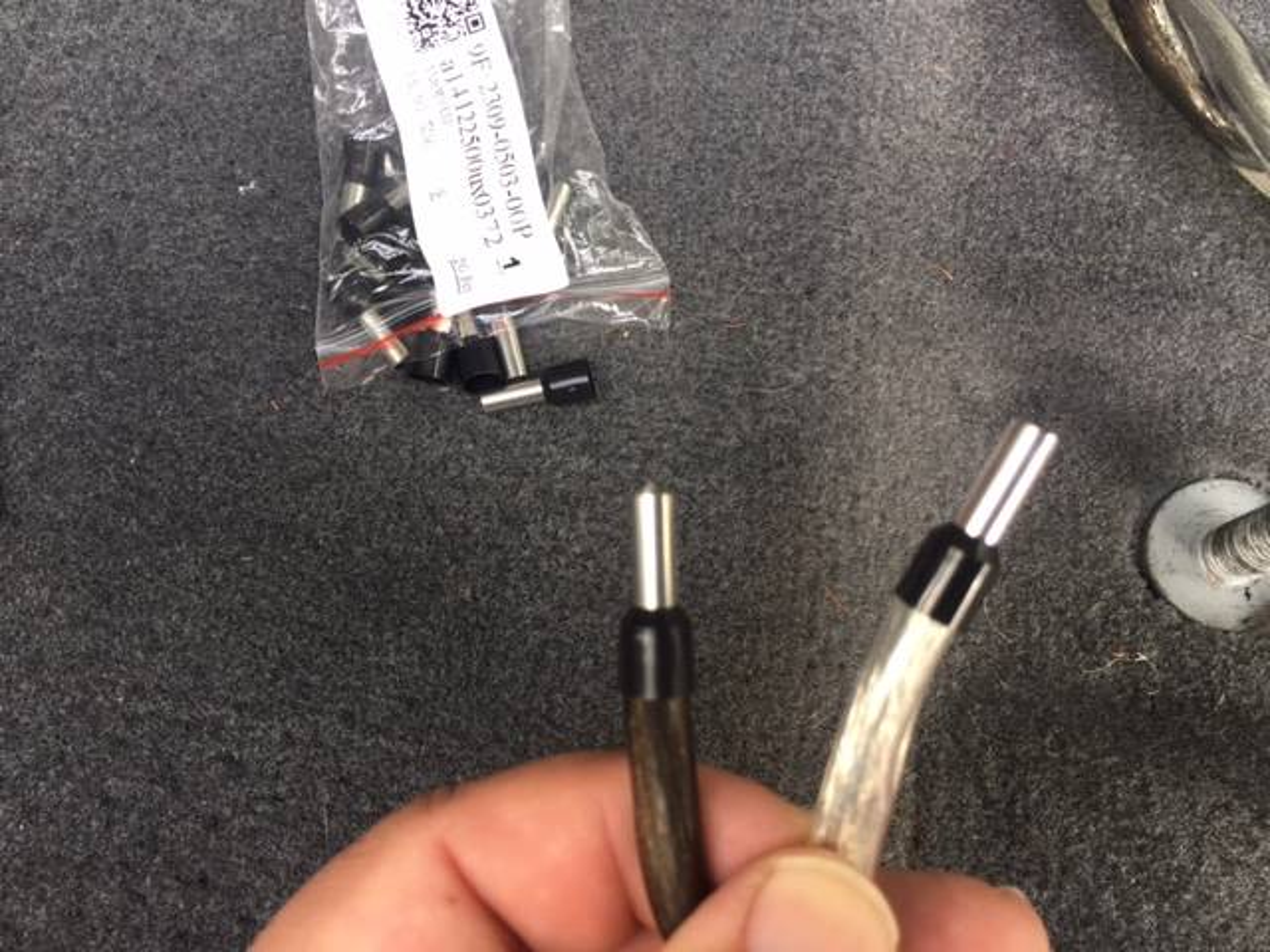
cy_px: 476
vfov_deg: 48.2
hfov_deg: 61.7
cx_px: 635
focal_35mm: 29
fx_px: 1064
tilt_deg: -76.7
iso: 40
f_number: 2.2
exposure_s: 1/40
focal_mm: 4.15
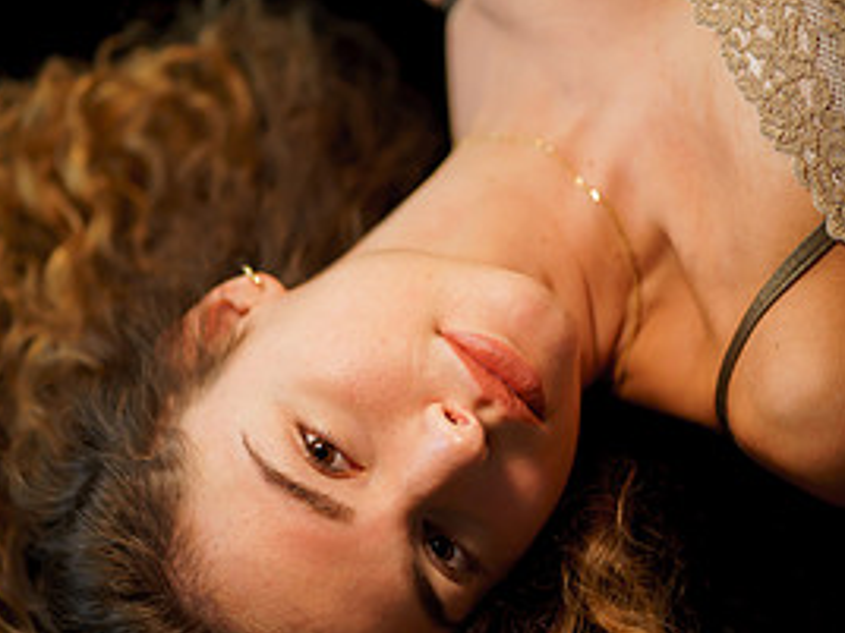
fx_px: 3344
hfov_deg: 14.4
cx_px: 426
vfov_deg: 10.8
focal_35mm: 137
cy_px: 337
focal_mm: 85
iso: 500
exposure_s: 1/200
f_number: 1.8
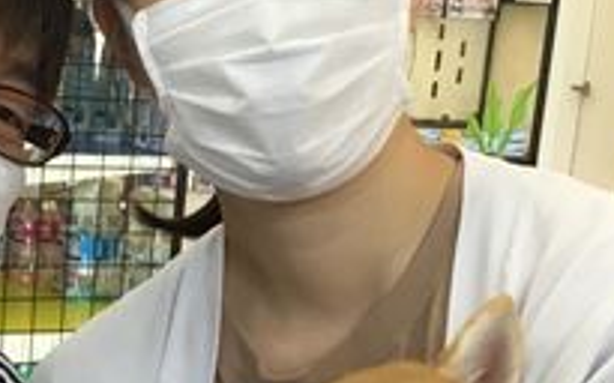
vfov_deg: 13.4
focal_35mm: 96
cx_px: 69
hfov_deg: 21.2
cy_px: 419
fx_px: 1606
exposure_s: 1/30
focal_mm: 3.3
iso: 25
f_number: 2.4
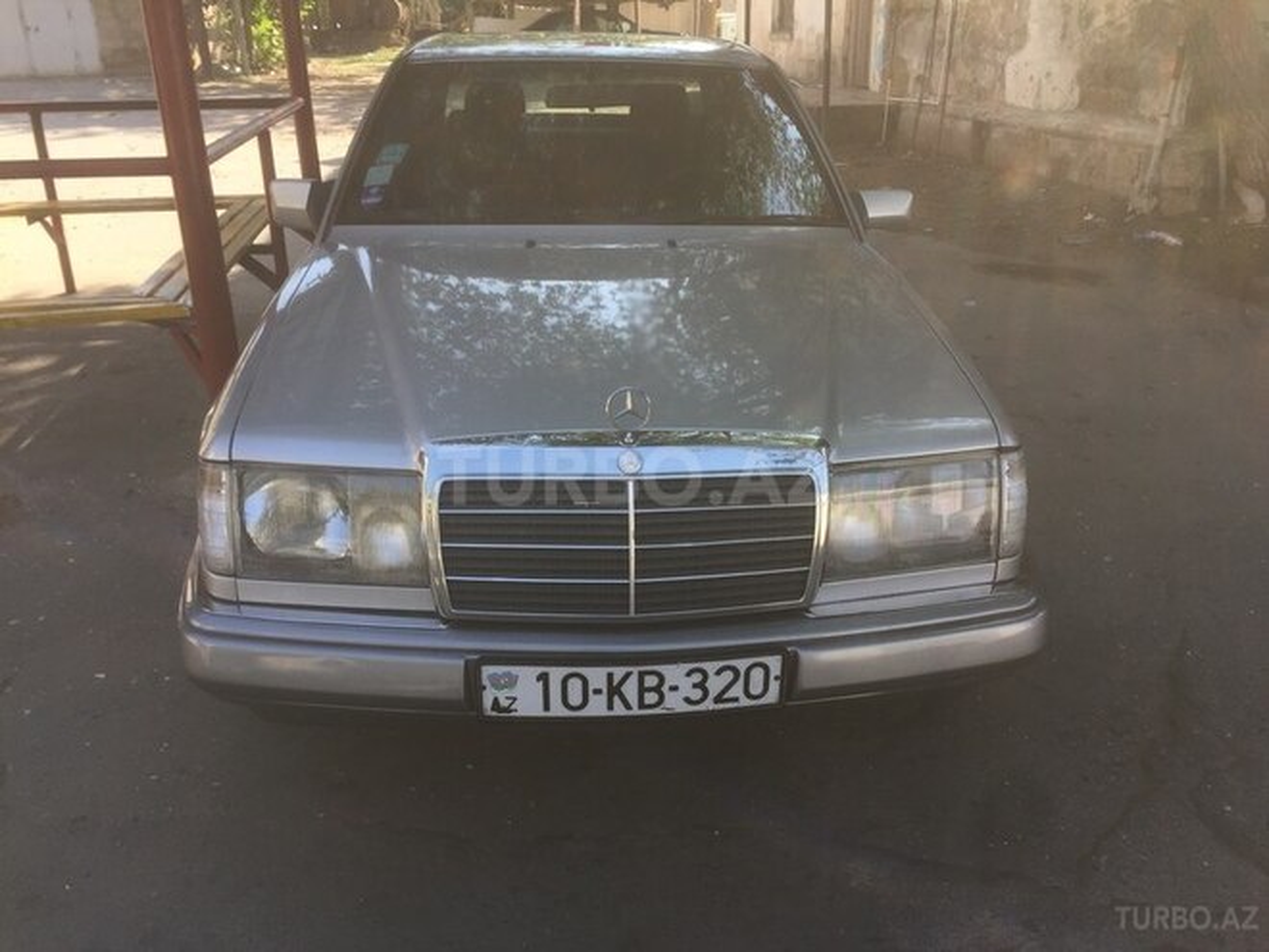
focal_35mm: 29
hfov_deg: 61.7
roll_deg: +0.2
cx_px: 634
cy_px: 476
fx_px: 1063
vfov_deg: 48.2
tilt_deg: -17.7
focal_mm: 4.15
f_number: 2.2
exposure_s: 1/482
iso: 32
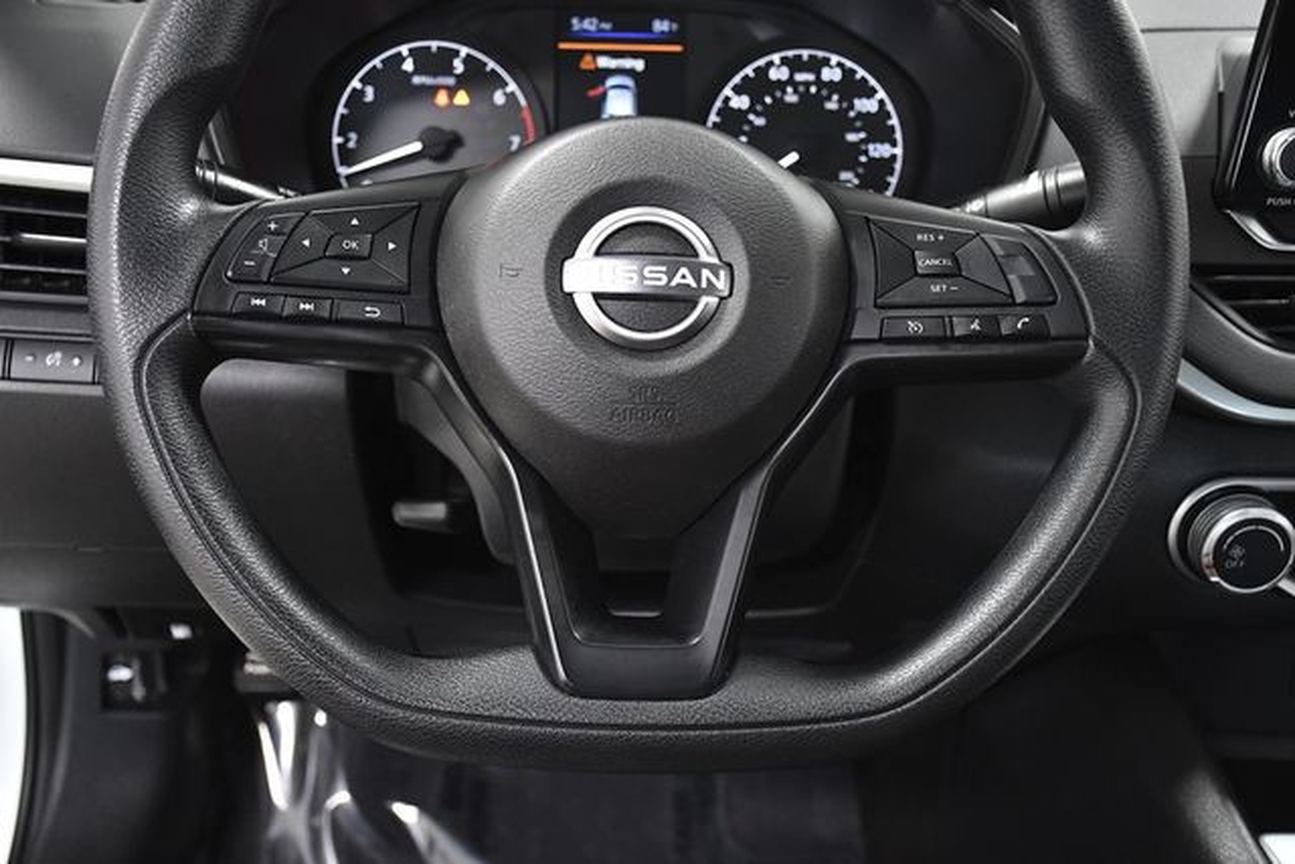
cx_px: 648
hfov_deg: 43.6
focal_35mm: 45
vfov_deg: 29.9
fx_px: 1619
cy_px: 432
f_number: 4.5
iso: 2500
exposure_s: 1/100
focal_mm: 30
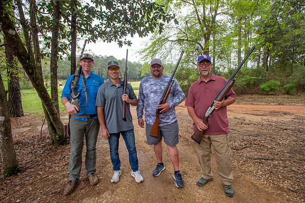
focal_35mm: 19
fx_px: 161
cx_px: 152
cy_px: 102
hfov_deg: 86.9
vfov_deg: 64.5
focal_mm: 19
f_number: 6.3
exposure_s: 1/125
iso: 125
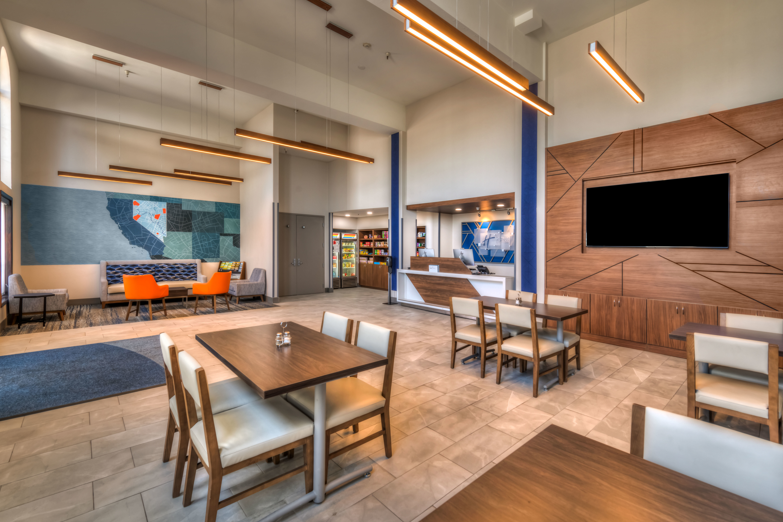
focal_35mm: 15
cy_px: 265
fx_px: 326
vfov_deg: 77.3
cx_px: 395
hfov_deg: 100.4
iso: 200
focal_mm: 14
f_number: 9.5
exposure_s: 1/8
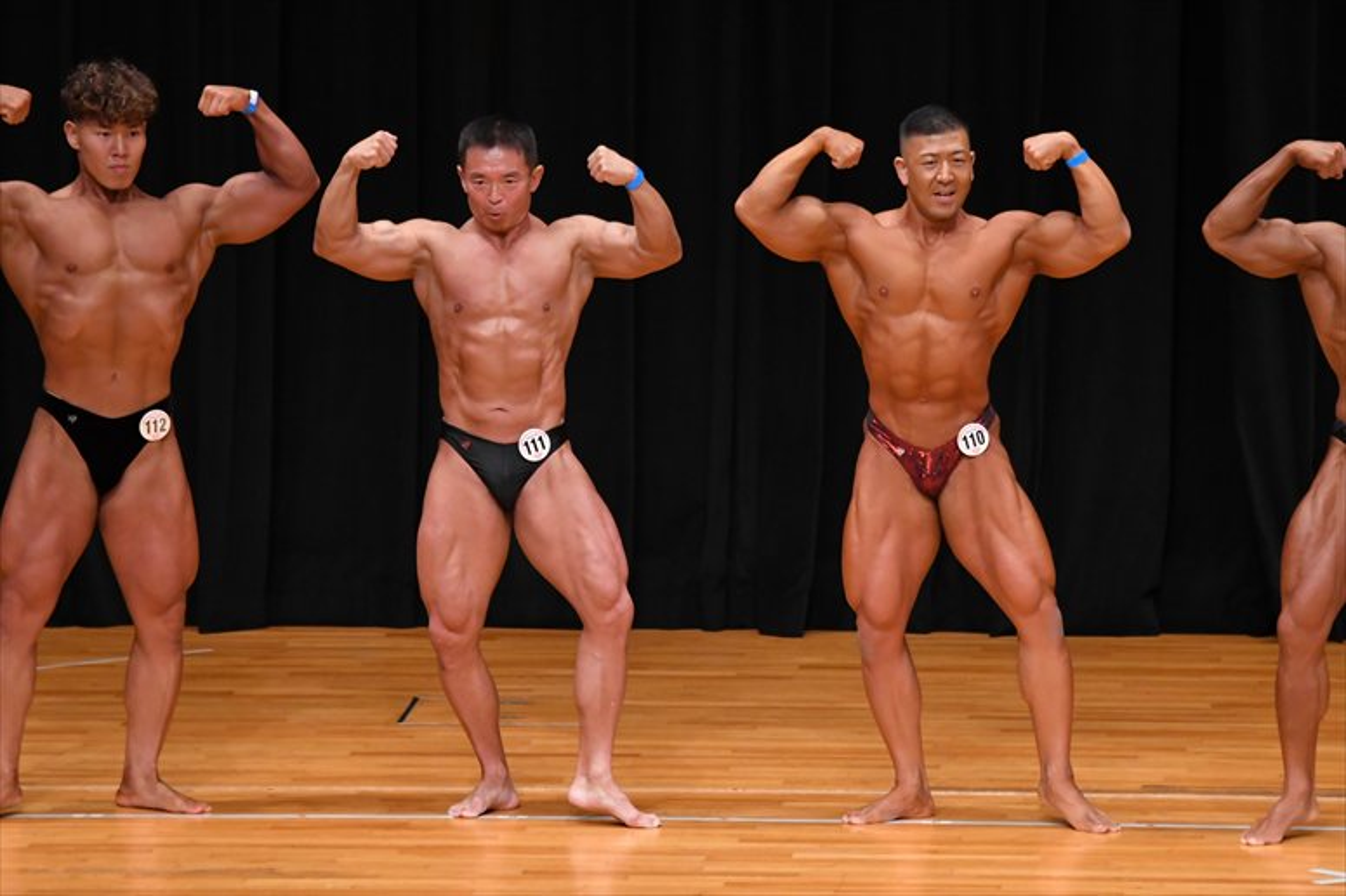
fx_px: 10090
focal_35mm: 270
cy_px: 448
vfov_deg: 5.1
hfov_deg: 7.6
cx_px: 673
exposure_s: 1/400
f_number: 5.6
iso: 3200
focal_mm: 180
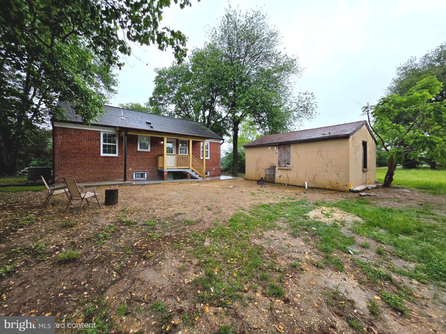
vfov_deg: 89.9
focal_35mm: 13
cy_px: 167
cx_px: 223
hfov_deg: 106.2
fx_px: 167
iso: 40
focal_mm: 2.2
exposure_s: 1/625
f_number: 1.9
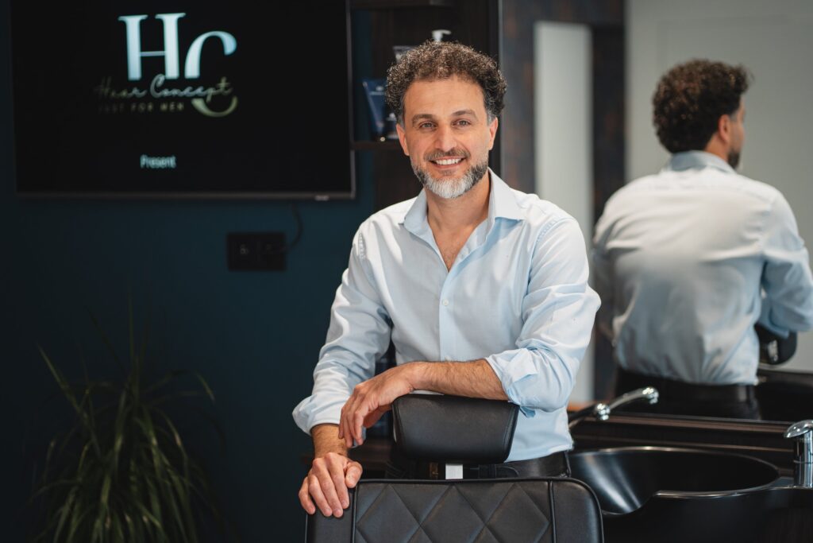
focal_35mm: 85
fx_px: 1922
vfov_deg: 16.1
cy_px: 272
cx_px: 406
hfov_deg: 23.9
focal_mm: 85
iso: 500
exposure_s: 1/250
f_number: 1.8
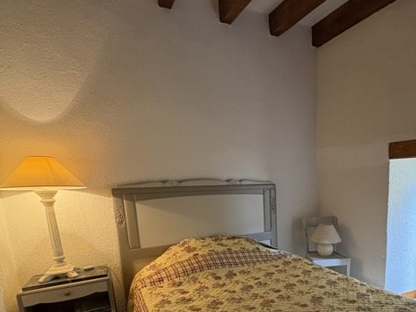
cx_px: 280
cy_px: 235
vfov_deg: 54.1
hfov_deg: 69.4
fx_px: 288
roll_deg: +1.1
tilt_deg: -12.8
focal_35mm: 24
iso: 400
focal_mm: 2.22
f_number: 2.2
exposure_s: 1/100
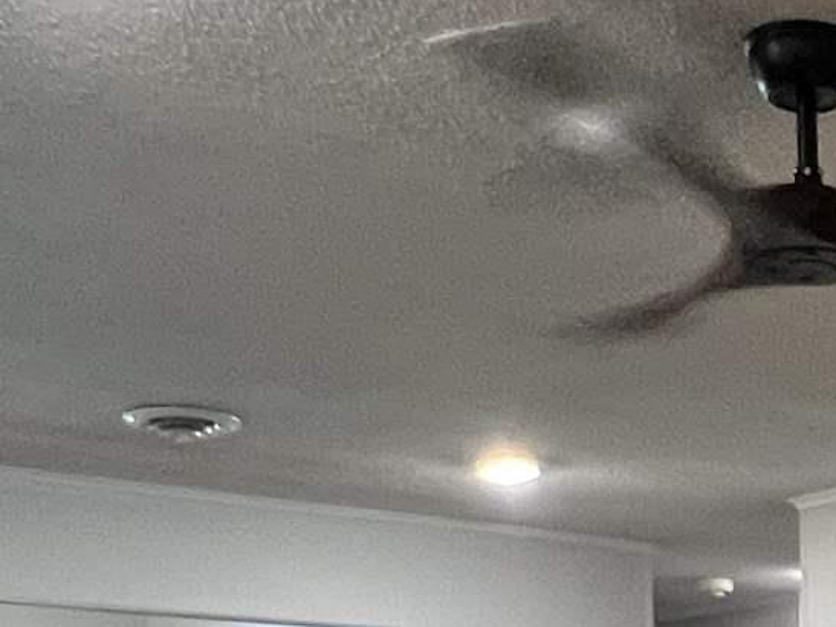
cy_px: 1121
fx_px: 1763
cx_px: 1039
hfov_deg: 23.9
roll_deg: +0.6
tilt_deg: -8.5
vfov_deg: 16.8
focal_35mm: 73
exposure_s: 1/60
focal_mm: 1.57
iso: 400
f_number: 1.8
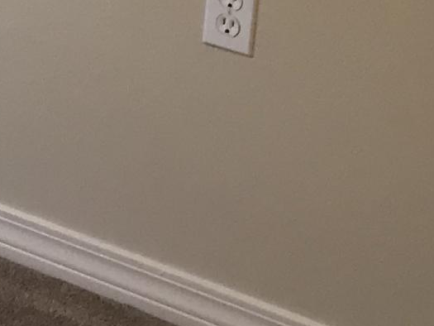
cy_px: -407
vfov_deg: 8.6
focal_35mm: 160
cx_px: -518
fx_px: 2006
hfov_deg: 10.9
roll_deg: -0.8
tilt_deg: -12.4
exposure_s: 1/40
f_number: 1.8
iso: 25
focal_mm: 3.99
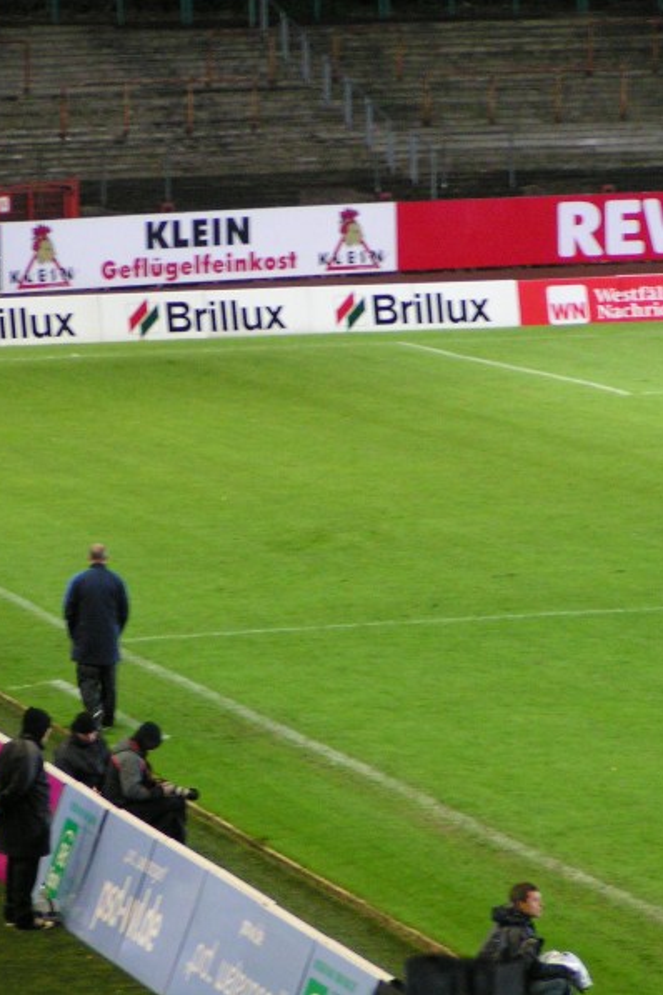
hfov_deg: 5.2
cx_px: 193
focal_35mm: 262
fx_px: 7237
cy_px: 498
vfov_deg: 7.9
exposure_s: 1/20
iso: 200
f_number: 3.5
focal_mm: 28.8
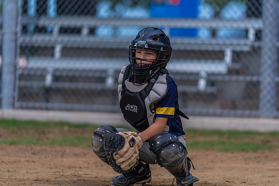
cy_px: 93
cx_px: 140
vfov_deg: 7.5
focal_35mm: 184
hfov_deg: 11.2
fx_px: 1426
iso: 1250
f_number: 2.8
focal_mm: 184
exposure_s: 1/1000
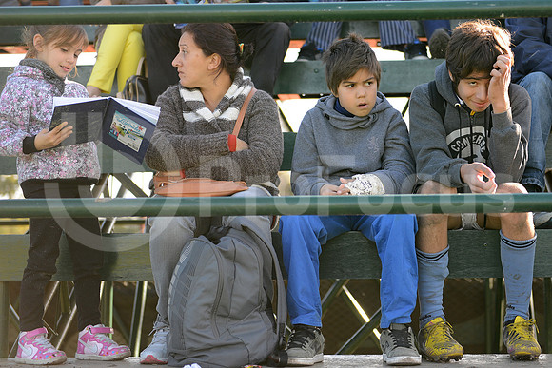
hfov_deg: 30.5
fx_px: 1012
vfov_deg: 20.6
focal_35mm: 66
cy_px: 184
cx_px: 276
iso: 400
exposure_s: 1/640
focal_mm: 66
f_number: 2.8
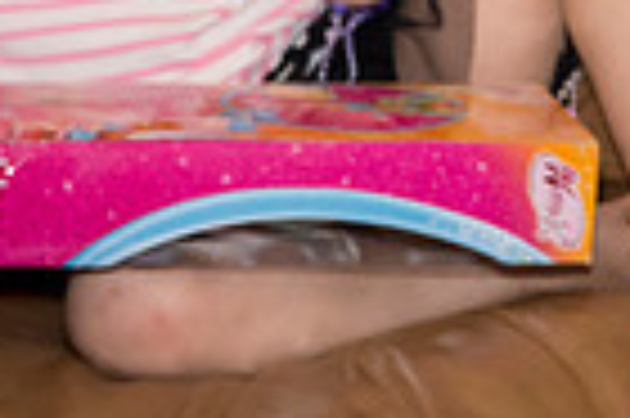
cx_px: 1274
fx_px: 5087
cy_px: -380
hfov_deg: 6.8
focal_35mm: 291
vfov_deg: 4.6
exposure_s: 1/160
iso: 4000
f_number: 7.1
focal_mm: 70
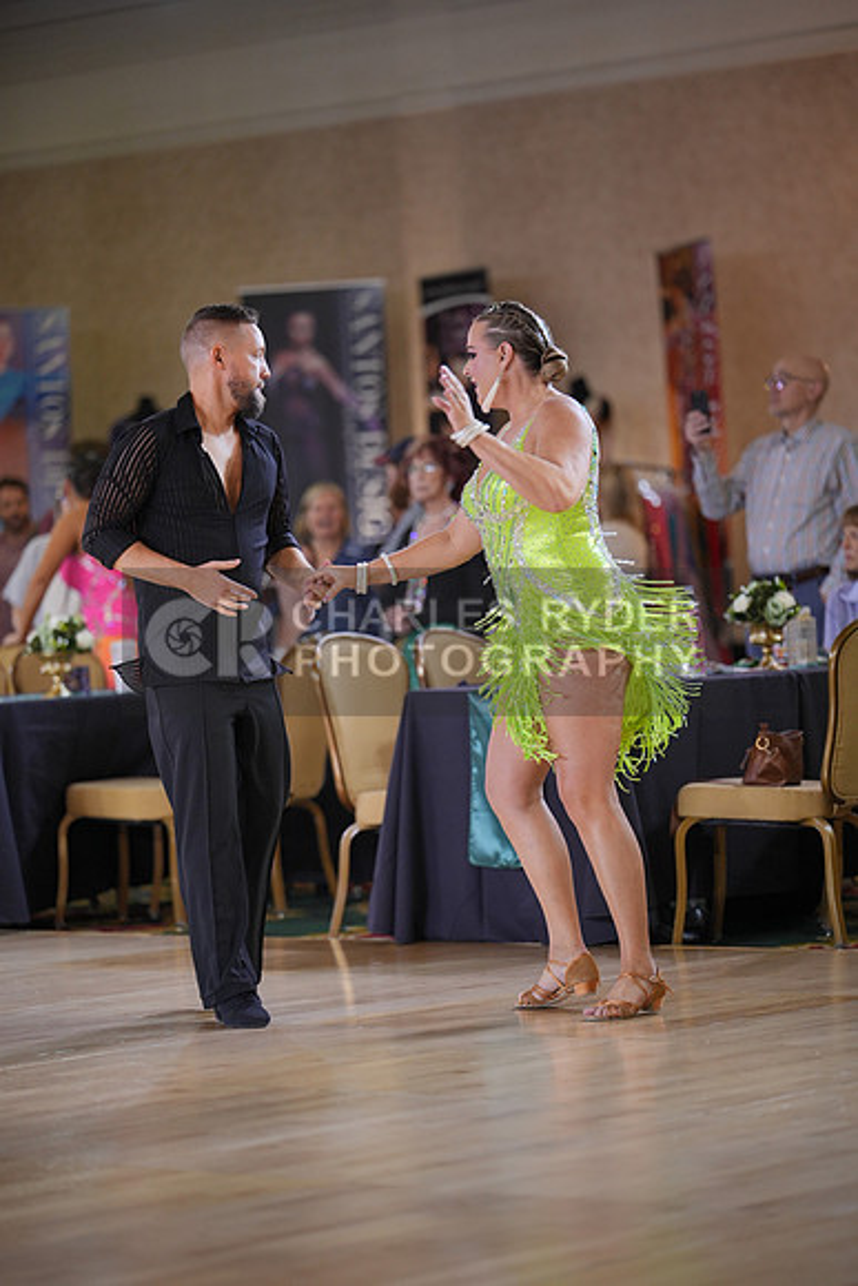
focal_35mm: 118
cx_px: 429
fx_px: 4216
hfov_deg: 11.6
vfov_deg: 17.3
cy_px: 643
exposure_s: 1/500
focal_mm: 118
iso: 1000
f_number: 2
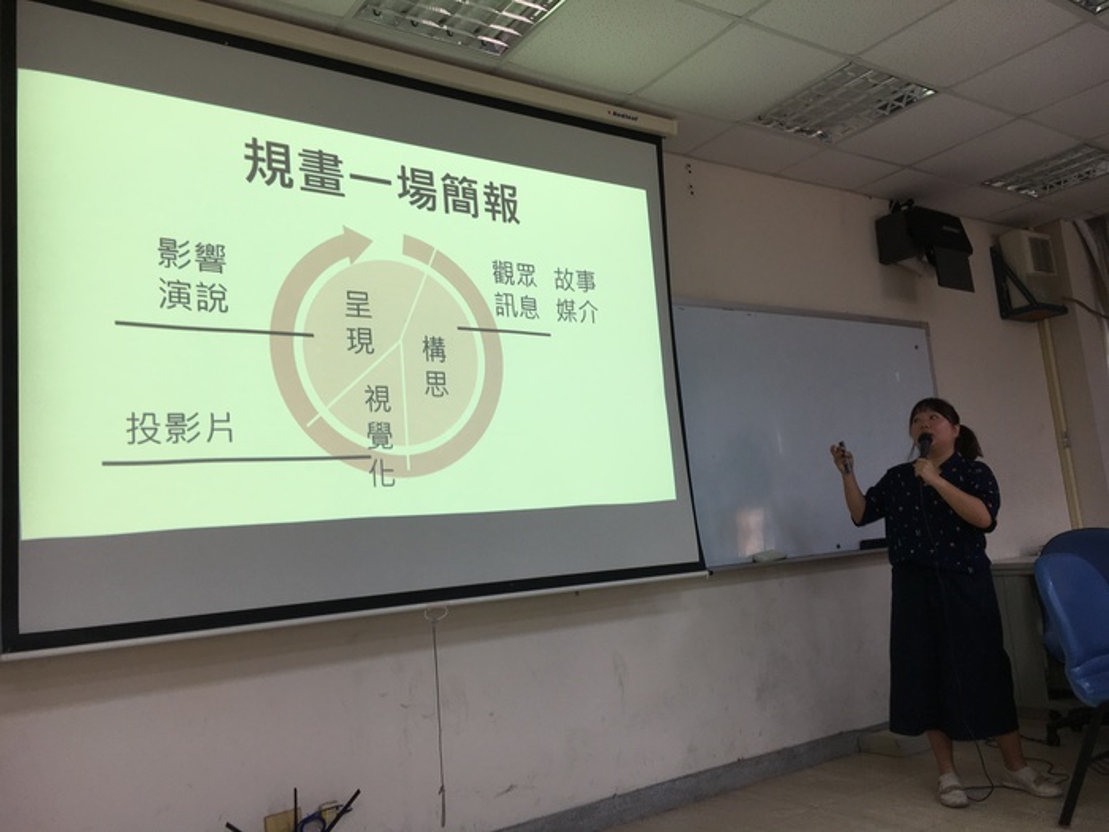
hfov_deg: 61.7
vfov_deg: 48.2
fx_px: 929
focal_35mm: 29
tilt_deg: +8.2
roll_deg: +4.4
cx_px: 554
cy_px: 416
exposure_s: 1/60
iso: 32
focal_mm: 4.15
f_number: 2.2
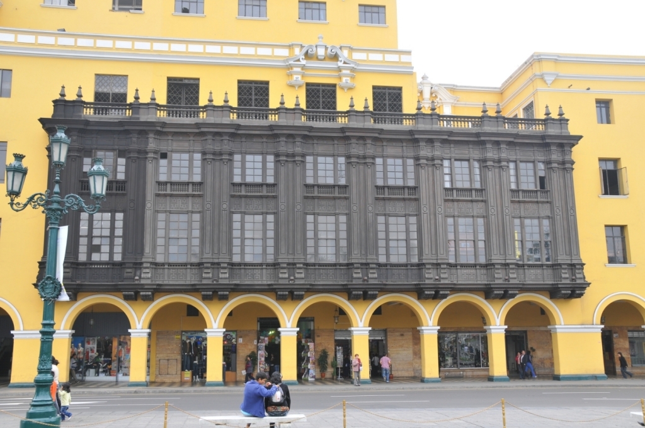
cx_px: 322
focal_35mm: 36
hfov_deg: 53.2
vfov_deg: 36.8
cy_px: 214
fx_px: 644
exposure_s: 1/125
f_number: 5.6
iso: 200
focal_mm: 24
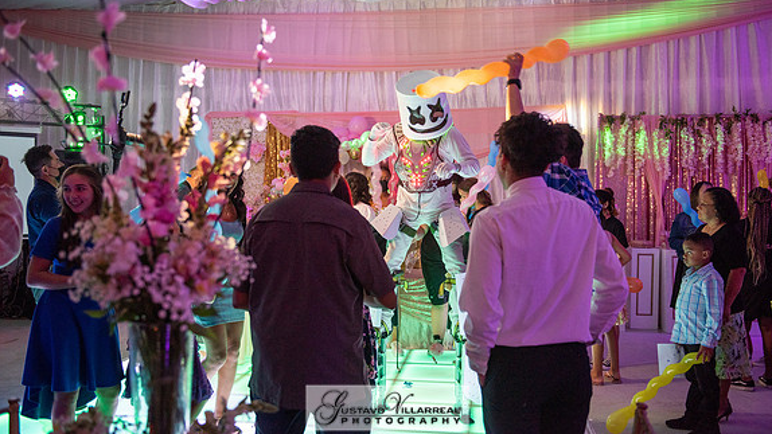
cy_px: 200
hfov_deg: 55.3
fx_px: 737
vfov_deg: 32.8
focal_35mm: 36
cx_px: 387
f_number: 3.2
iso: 1250
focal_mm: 34
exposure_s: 1/125
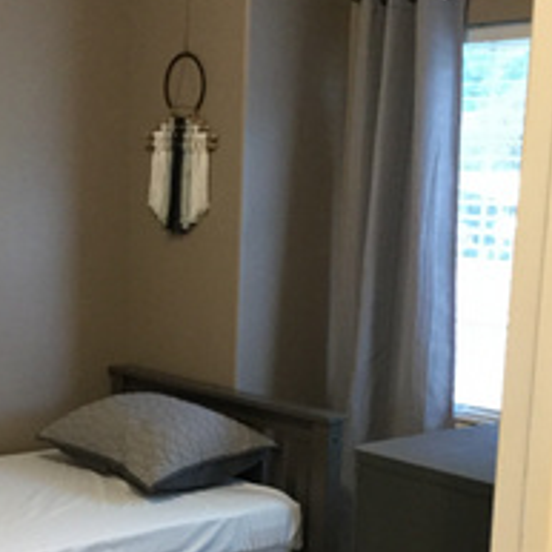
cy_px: 395
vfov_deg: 25.1
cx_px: 172
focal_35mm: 68
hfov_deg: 25.2
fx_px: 1227
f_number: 2.4
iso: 200
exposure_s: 1/30
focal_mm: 3.3
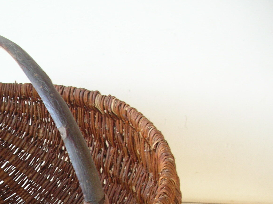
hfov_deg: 27.0
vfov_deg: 20.6
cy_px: 201
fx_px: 544
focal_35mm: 69
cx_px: 19
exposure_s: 1/6
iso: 56
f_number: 2.8
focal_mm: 5.8
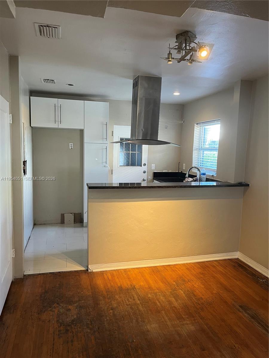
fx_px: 269
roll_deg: -1.2
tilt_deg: -7.6
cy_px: 179
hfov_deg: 53.1
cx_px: 134
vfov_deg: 67.3
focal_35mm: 26
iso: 125
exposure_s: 1/60
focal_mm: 5.1
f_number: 1.6
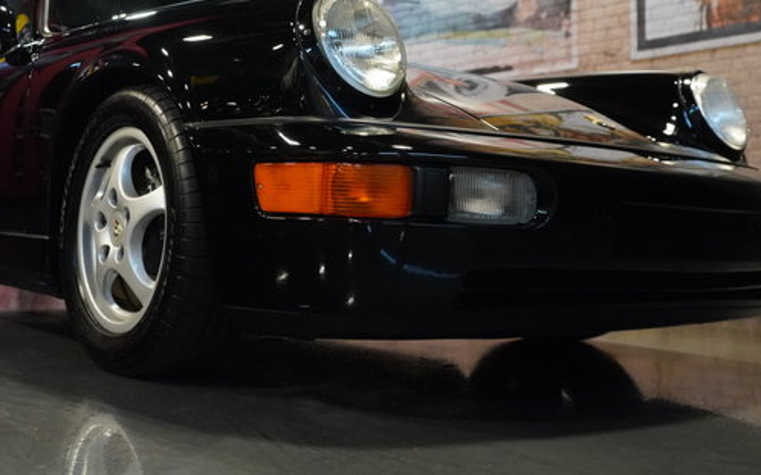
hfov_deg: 45.1
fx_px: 912
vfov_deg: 28.9
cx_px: 306
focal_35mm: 44
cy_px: 134
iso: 10000
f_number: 3.5
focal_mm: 28
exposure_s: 1/160
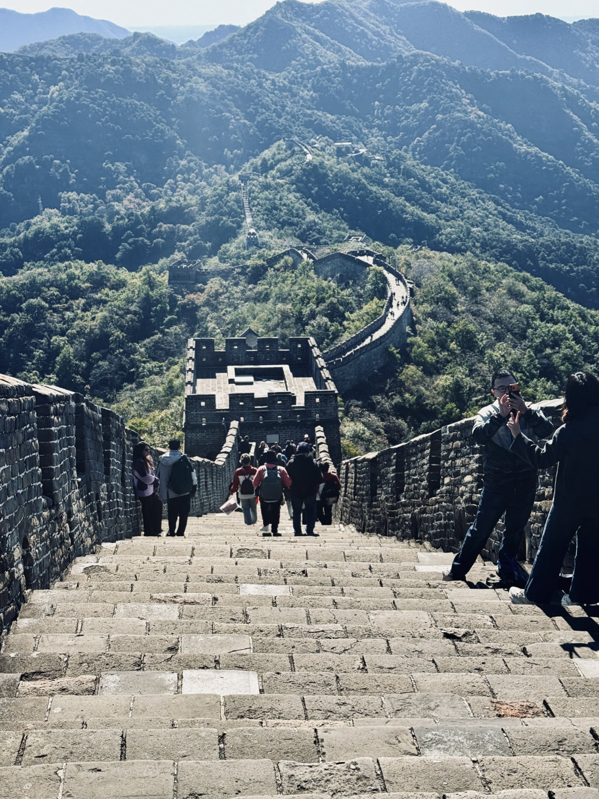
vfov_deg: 39.7
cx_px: 300
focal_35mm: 48
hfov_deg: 30.3
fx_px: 1107
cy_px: 400
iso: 100
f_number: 1.8
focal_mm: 6.8
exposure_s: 1/3891
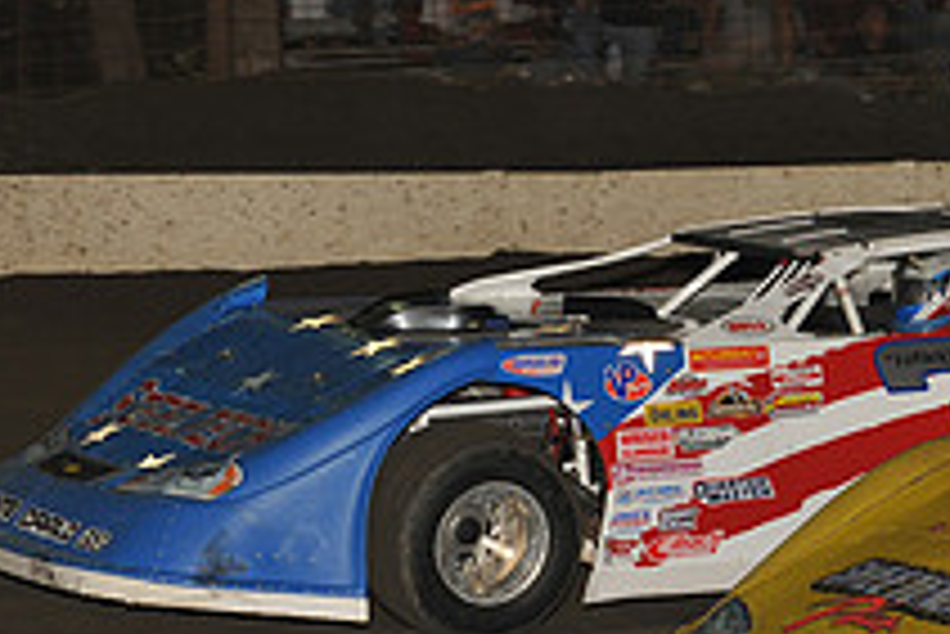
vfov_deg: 5.8
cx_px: 1081
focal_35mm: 236
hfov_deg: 8.6
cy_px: 414
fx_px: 6232
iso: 640
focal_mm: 86
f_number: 7.1
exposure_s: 1/320
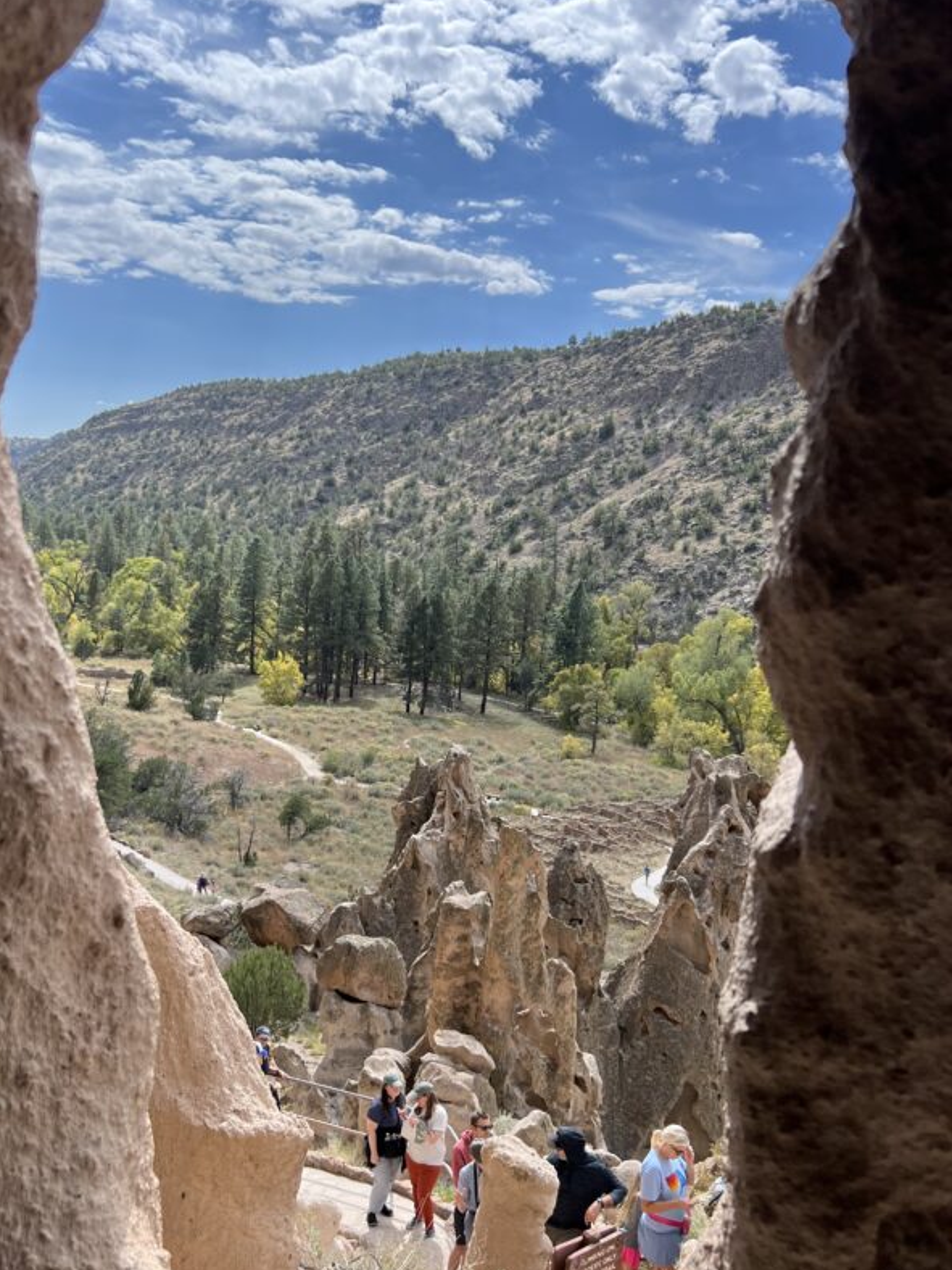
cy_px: 667
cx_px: 396
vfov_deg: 55.3
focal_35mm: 33
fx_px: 1210
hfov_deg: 42.8
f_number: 1.5
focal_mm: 5.7
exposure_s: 1/3571
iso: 50
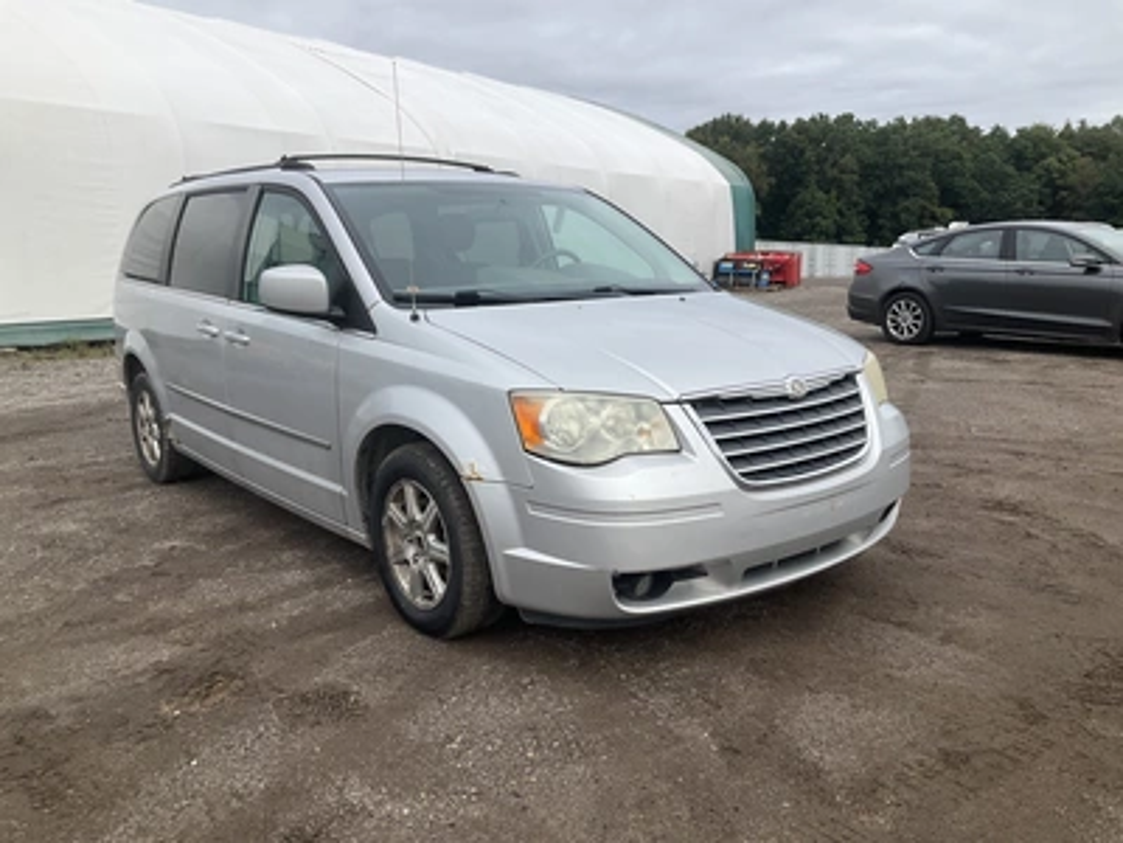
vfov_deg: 48.2
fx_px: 941
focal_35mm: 29
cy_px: 422
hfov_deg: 61.7
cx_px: 562
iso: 25
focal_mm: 3
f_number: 1.8
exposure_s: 1/1675
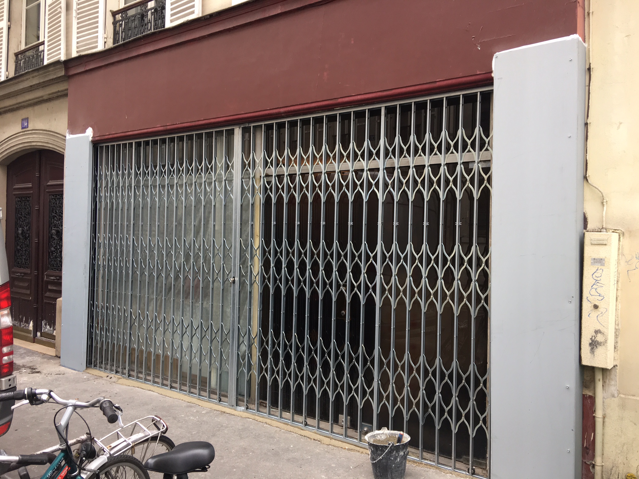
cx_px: 320
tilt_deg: +0.4
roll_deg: -1.5
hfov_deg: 61.7
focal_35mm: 29
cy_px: 240
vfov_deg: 48.2
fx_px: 535
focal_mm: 4.15
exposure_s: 1/100
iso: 32
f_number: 2.2
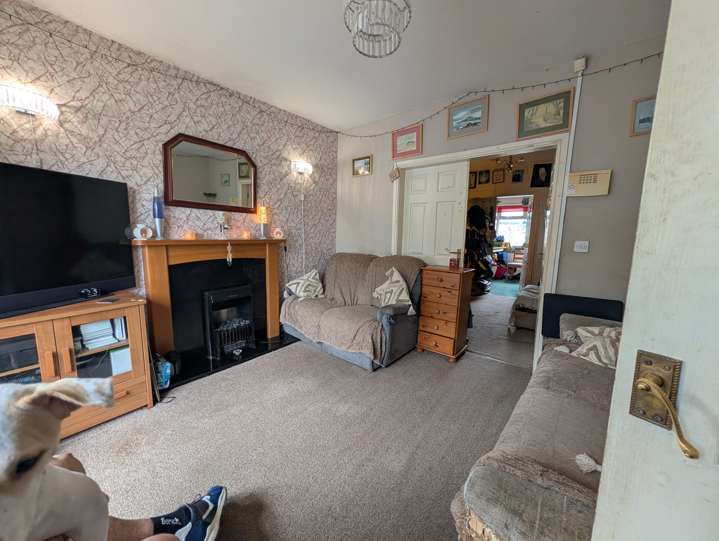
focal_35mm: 12
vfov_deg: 94.6
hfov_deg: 110.5
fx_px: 250
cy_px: 270
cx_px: 360
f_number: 1.7
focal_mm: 2.02
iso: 127
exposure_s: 1/100
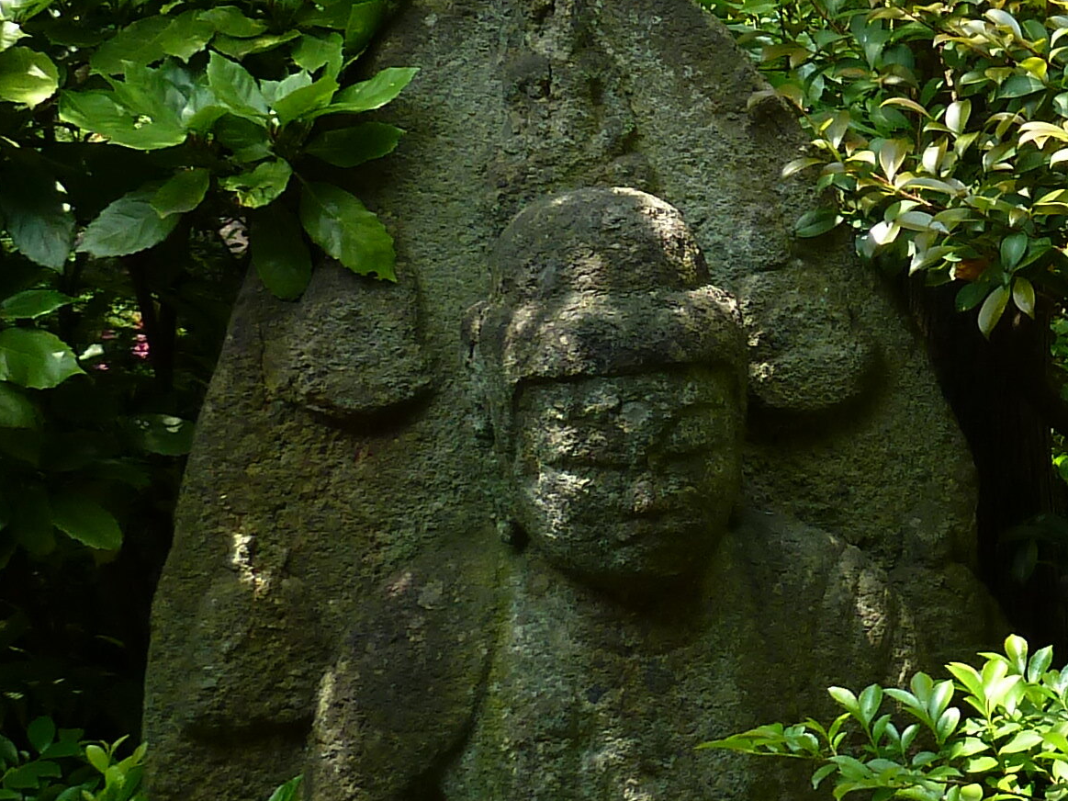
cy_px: 313
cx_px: 1376
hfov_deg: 20.8
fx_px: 2653
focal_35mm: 86
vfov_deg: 17.1
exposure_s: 1/100
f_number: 3.3
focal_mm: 4.1
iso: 80
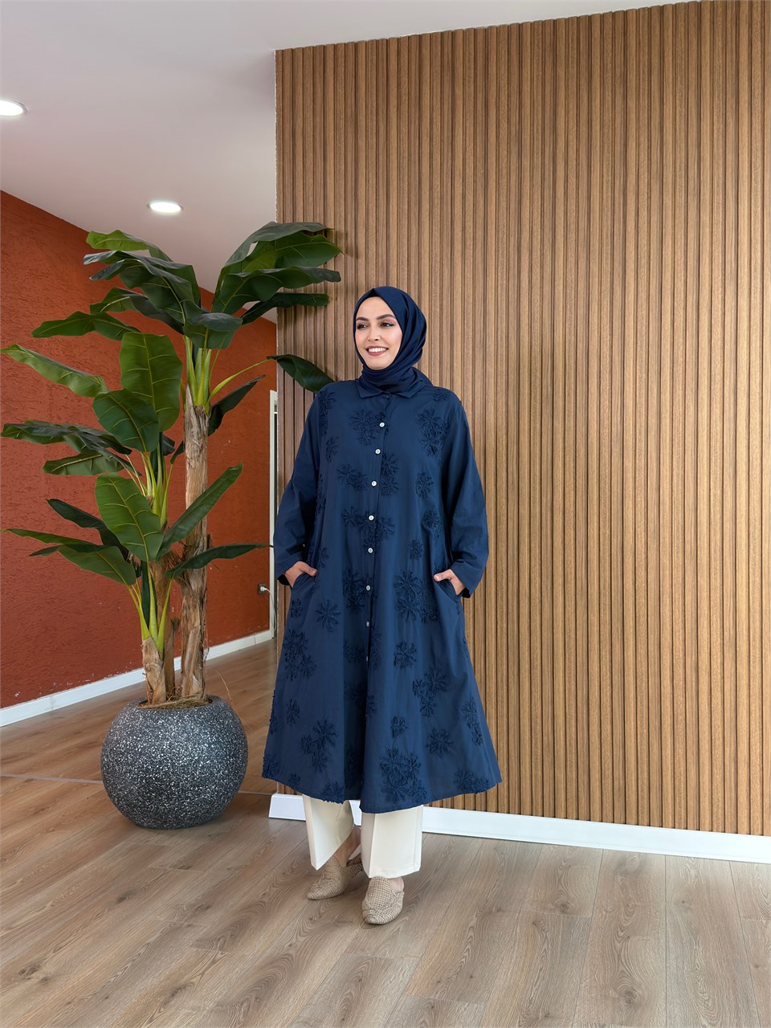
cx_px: 386
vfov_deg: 52.6
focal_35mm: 35
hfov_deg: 40.7
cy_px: 514
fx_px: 1039
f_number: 1.78
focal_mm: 6.76
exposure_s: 1/169
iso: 125
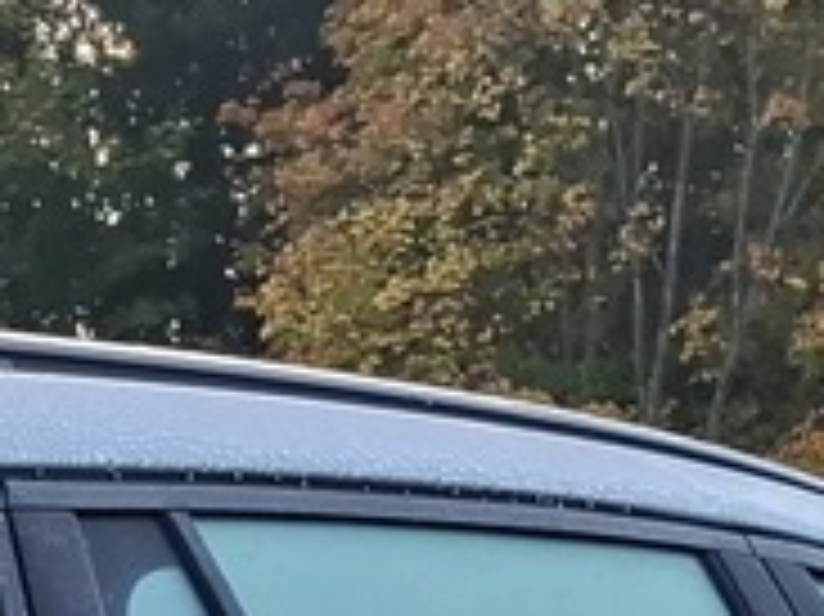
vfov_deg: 7.2
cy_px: 1942
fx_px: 4306
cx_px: -869
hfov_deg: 10.1
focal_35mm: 181
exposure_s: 1/407
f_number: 1.8
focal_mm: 5.54
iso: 50
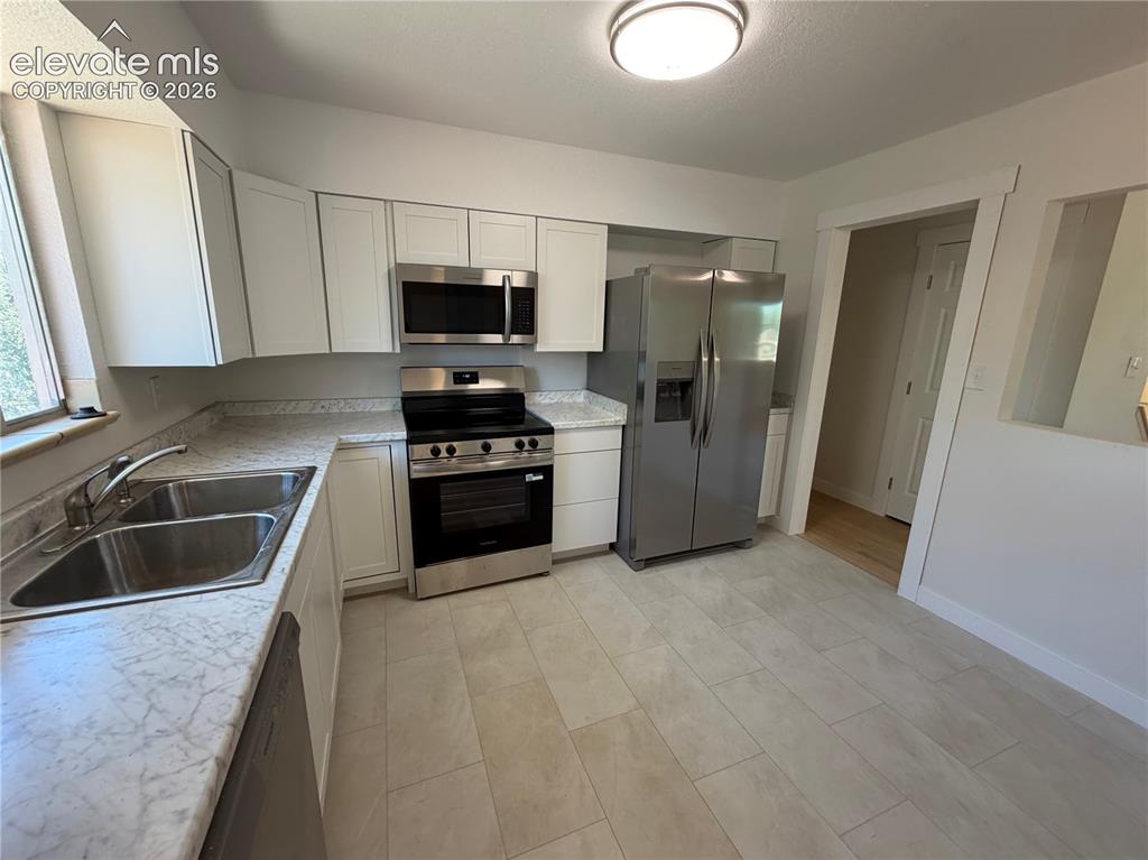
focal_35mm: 14
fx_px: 464
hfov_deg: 102.1
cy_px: 430
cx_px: 574
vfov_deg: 85.6
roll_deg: -1.7
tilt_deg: -13.7
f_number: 2.2
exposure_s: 1/120
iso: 125
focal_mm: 2.22
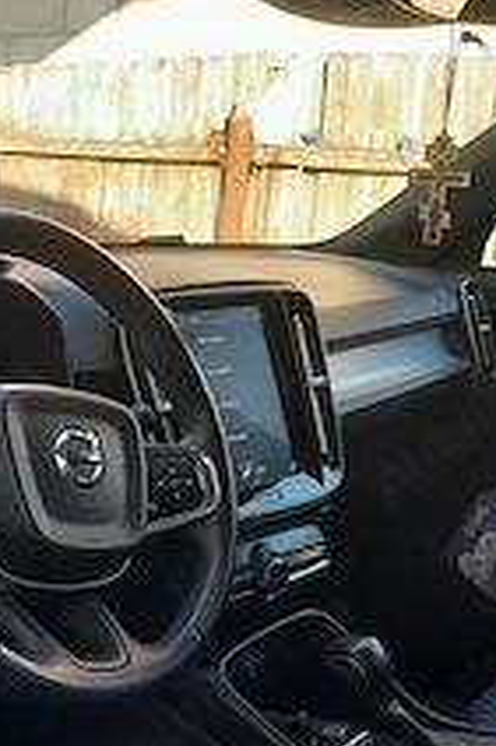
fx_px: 1097
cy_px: 472
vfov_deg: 37.3
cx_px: 116
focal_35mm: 53
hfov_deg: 25.1
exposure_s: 1/50
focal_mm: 4
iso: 50
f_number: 1.8
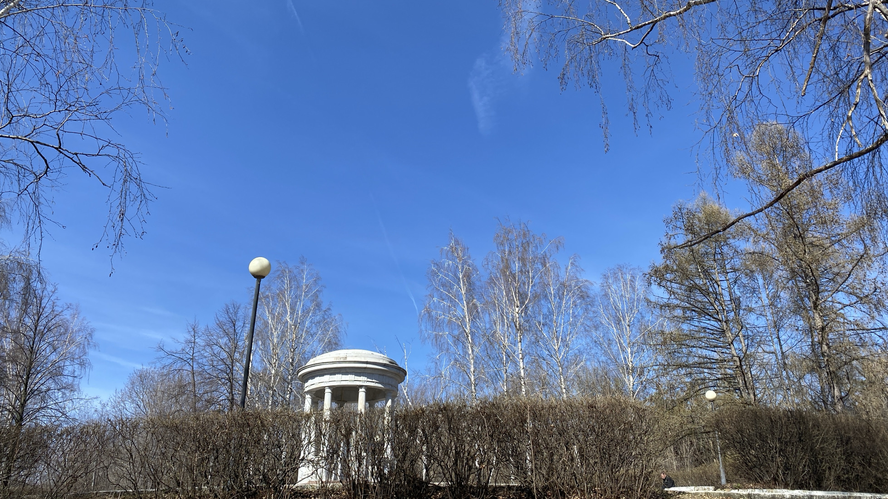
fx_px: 683
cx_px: 443
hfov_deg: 66.1
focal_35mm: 29
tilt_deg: +25.3
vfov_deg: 40.1
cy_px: 220
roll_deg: +0.6
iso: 32
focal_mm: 4.25
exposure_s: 1/2315
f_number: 1.8
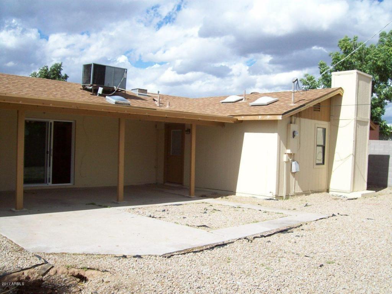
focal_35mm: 36
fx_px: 408
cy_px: 147
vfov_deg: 39.7
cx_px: 196
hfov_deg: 51.4
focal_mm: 6
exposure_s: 1/569
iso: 80
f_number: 4.8
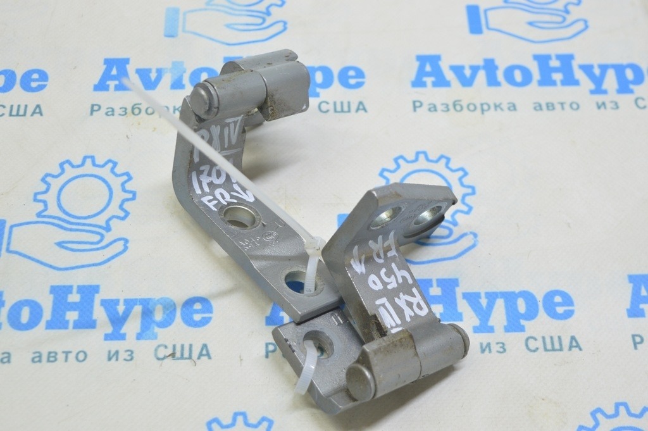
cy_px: 216
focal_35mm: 60
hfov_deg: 33.4
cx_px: 324
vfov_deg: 22.6
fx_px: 1079
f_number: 5.6
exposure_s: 1/20
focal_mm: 40
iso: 400
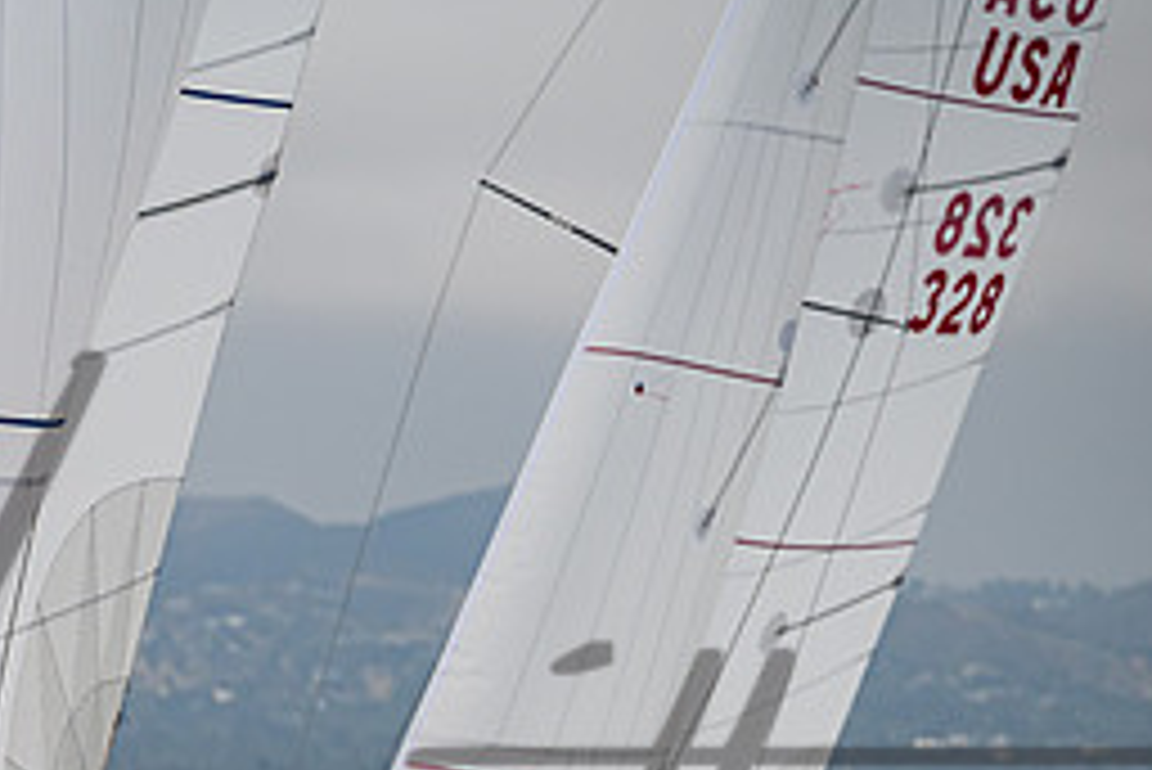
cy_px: 919
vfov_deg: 2.7
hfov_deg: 4.0
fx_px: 16489
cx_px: 35
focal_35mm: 515
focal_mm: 200
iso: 160
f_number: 6.3
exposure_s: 1/1000
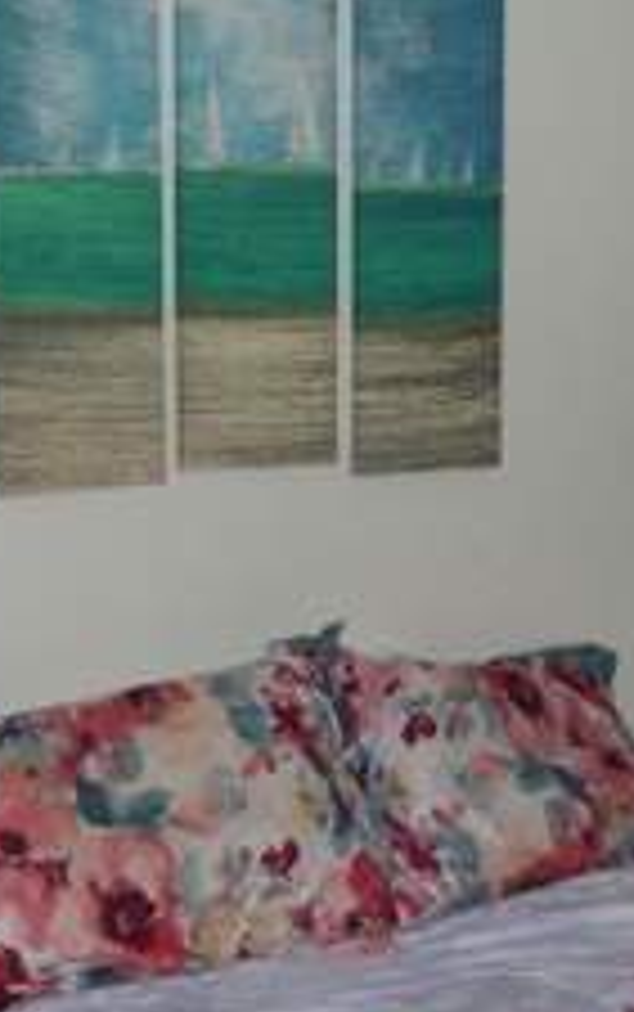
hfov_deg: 15.2
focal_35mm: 86
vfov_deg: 24.0
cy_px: 648
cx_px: 364
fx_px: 2373
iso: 100
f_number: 2.8
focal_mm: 8
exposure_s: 1/60
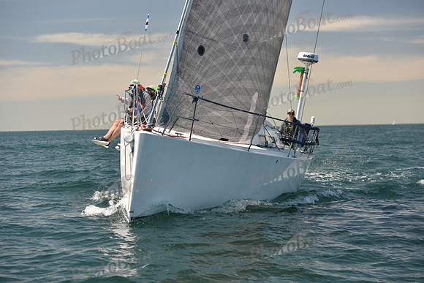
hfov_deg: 23.9
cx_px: 212
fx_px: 1001
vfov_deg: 16.1
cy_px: 142
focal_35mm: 85
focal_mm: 85
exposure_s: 1/800
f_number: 4.5
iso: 250
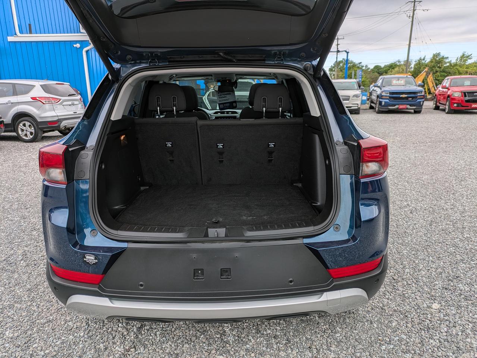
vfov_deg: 54.9
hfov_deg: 69.4
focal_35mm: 25
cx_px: 238
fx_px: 345
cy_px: 179
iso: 31
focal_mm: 5.43
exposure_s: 1/684
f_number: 1.89
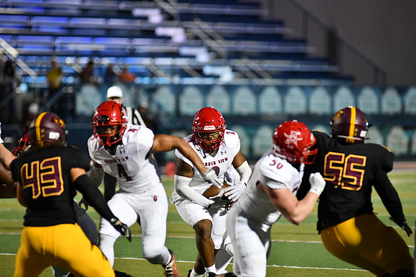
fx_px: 3467
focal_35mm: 300
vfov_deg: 4.6
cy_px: 138
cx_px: 208
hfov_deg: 6.9
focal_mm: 300
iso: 6400
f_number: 4
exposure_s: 1/1250
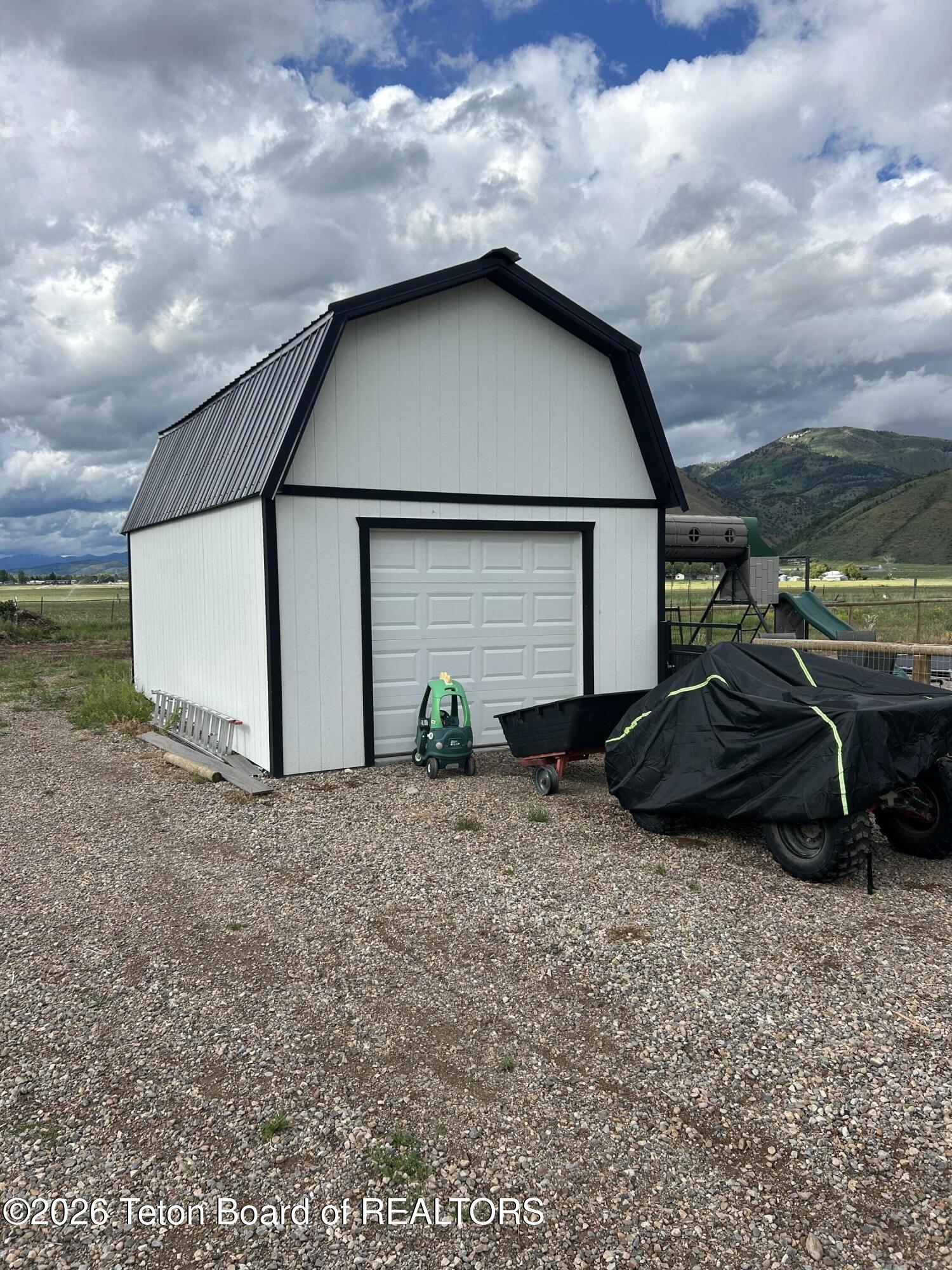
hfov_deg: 53.1
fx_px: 953
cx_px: 476
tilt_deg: -2.0
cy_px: 635
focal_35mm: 26
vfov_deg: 67.3
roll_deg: +0.3
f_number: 1.5
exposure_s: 1/3571
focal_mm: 5.7
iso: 50
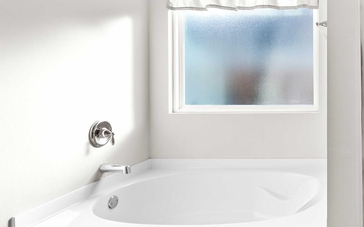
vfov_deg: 37.9
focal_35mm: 33
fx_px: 327
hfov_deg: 49.2
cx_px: 352
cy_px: 75
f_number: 8
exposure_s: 1/10
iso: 400
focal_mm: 15
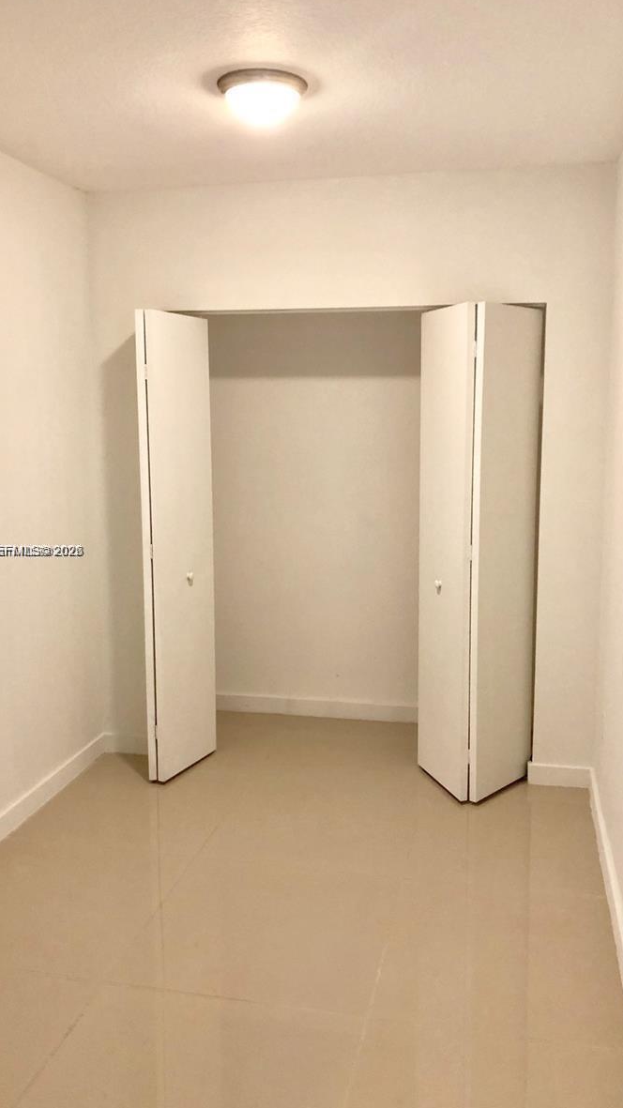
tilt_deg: -7.8
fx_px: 911
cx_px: 331
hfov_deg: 37.8
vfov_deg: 62.6
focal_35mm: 31
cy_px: 552
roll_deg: +0.3
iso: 40
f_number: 1.8
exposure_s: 1/15
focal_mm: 3.99
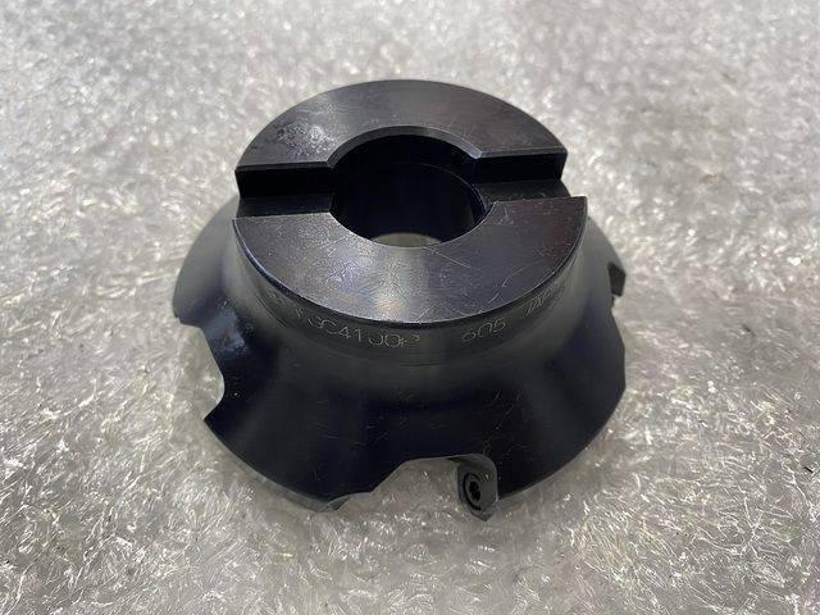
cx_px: 410
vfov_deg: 54.9
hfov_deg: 69.4
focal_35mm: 25
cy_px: 308
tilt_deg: -55.8
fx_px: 592
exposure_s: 1/96
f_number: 1.8
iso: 125
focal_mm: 4.25
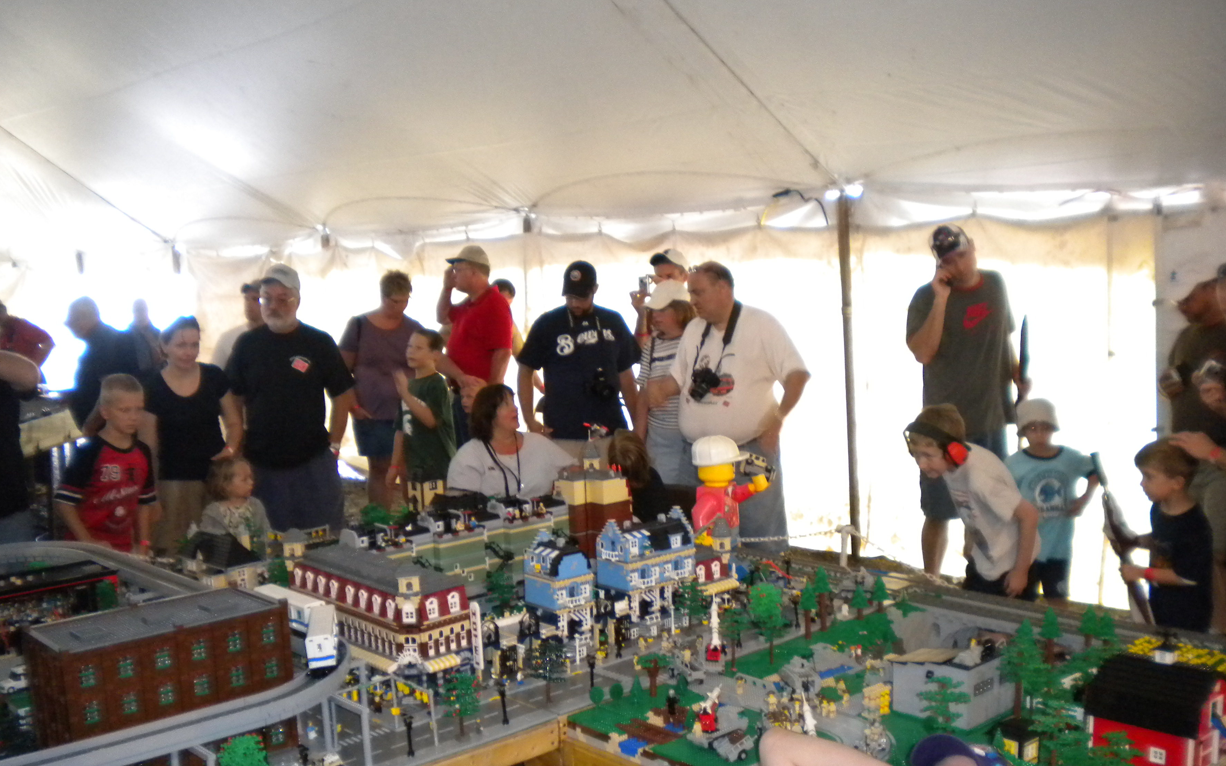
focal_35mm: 38
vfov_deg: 33.5
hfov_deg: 51.5
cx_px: 617
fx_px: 1270
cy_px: 451
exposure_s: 1/30
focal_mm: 6.3
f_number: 3.1
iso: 400
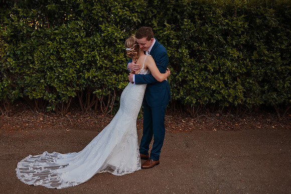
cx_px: 111
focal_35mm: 37
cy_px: 81
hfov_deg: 51.5
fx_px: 299
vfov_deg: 35.9
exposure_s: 1/640
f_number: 2.8
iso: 500
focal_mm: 28
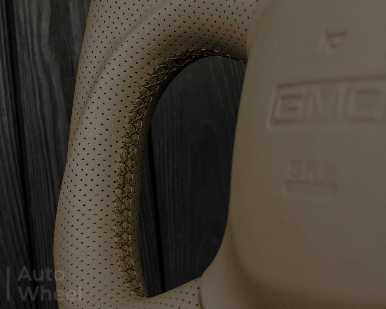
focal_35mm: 72
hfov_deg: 26.4
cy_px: 160
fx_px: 819
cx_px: 127
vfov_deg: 21.4
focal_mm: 35
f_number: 6.3
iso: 500
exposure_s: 1/125
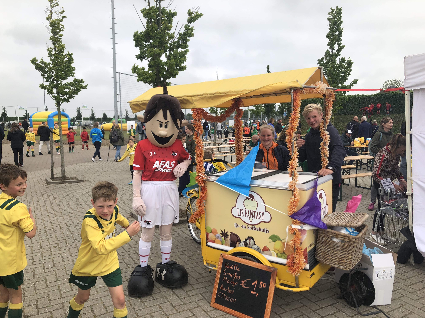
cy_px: 159
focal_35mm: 28
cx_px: 212
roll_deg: +0.3
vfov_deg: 49.7
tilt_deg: -6.6
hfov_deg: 63.4
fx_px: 344
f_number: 1.8
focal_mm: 3.99
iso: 20
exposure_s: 1/1312
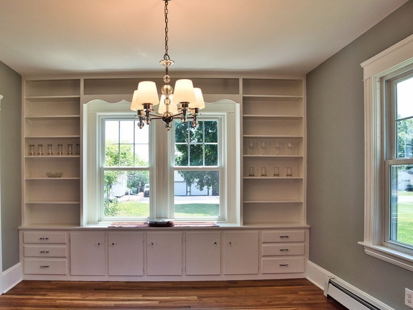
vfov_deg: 56.6
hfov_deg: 70.9
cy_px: 177
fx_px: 286
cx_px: 166
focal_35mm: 24
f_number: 3.2
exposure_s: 1/400
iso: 200
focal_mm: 10
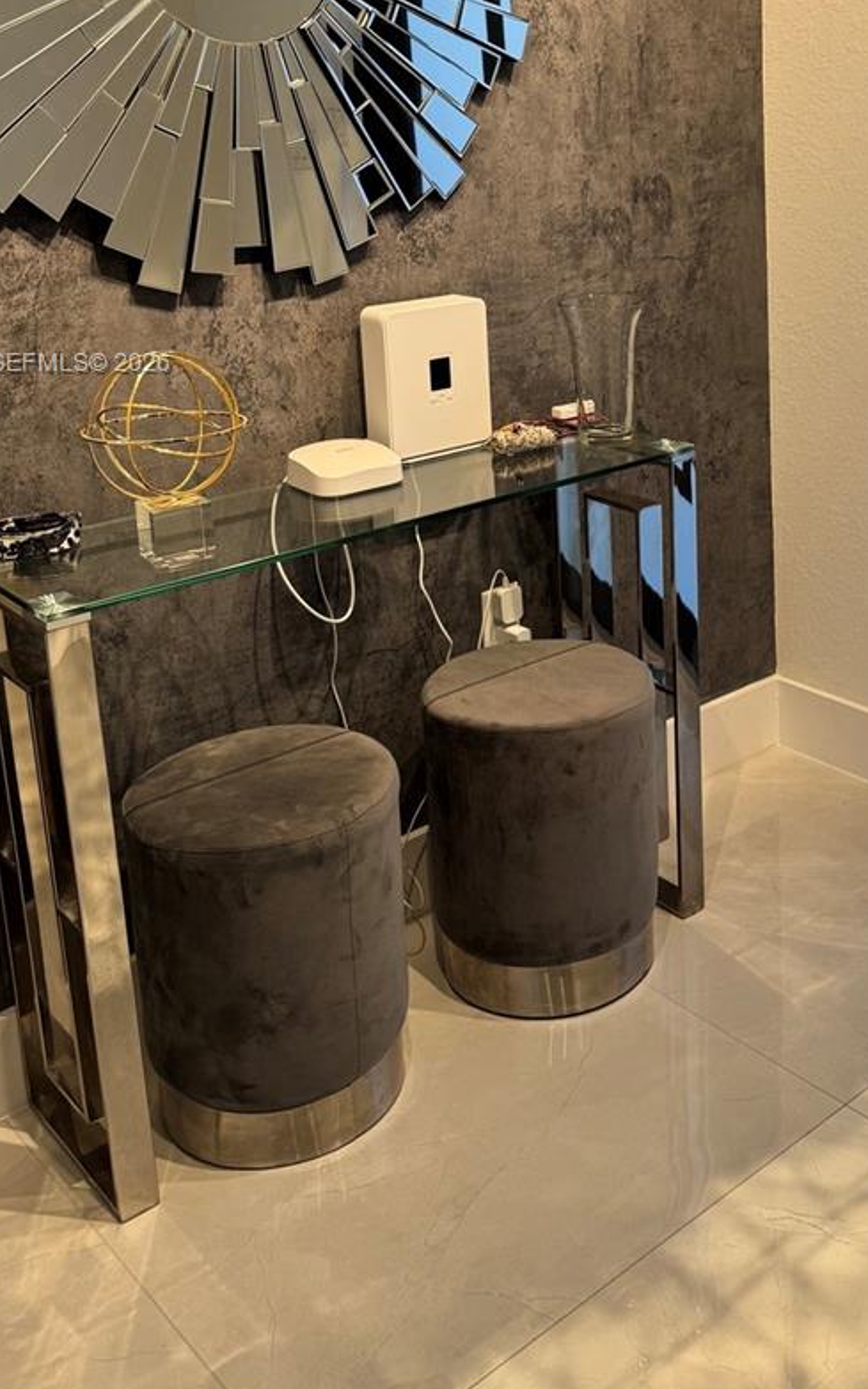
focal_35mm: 39
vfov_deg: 48.6
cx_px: 641
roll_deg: +2.6
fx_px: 1477
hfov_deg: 32.2
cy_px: 365
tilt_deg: -11.0
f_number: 1.78
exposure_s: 1/60
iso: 125
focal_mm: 6.76
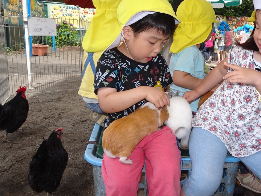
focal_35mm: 34
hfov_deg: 52.4
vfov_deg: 41.6
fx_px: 256
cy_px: 81
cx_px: 183
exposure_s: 1/200
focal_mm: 4.1
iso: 80
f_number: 3.5
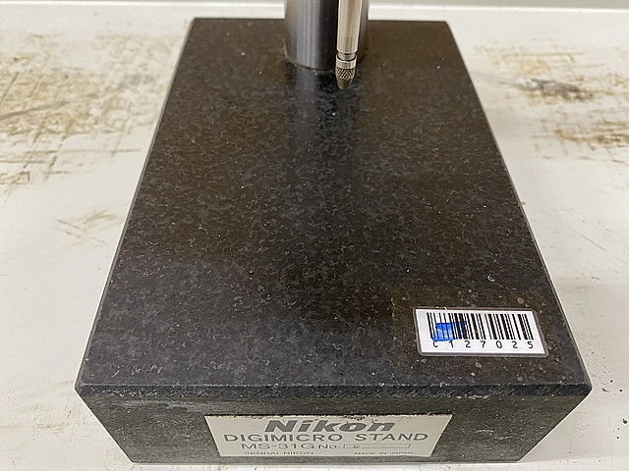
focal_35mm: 26
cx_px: 314
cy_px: 236
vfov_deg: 53.1
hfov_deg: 67.3
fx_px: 472
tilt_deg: -49.4
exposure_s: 1/56
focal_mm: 4.25
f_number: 1.8
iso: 250
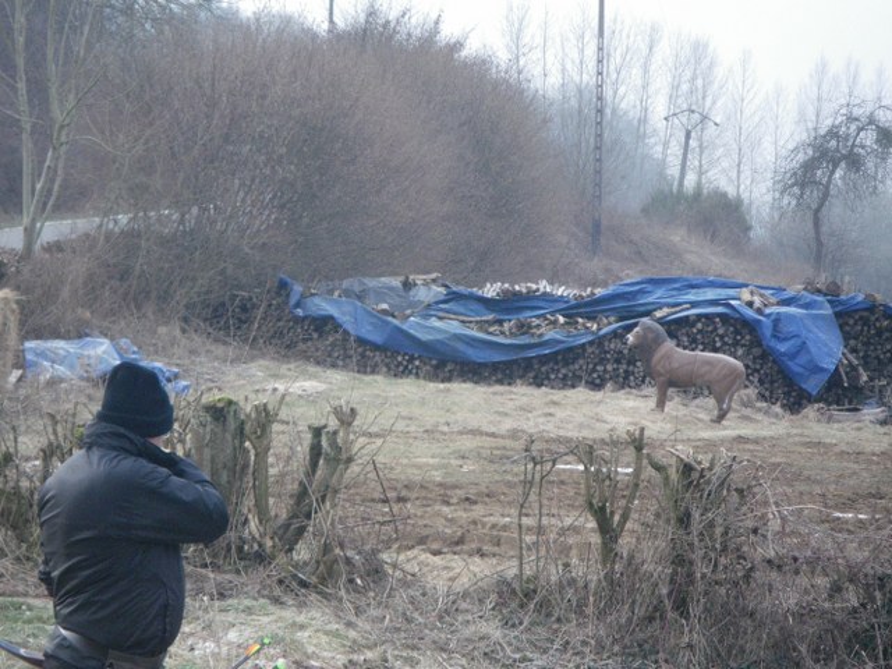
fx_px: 3608
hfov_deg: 14.1
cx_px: 446
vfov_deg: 10.6
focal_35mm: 140
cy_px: 334
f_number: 5.5
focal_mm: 25
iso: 320
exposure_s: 1/250
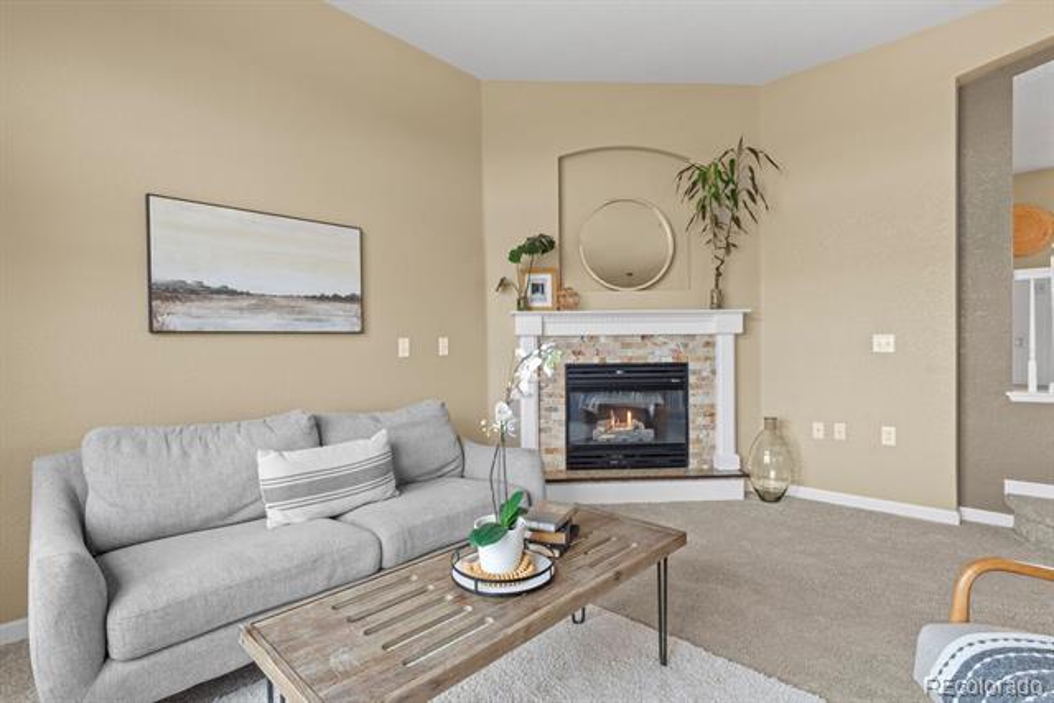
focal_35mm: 17
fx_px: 498
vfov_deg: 70.5
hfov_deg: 93.3
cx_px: 527
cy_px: 352
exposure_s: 1/20
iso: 1000
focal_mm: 17
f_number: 8
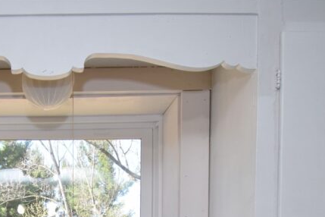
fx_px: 379
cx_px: 32
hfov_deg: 42.5
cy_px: 299
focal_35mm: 42
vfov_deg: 26.0
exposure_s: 1/125
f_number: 5.6
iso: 400
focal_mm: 10
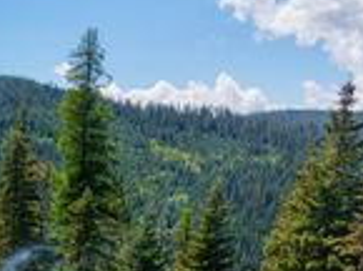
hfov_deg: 21.2
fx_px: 868
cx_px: -120
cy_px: 390
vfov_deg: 16.4
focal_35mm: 83
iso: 300
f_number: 1.8
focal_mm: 8.67
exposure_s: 1/640
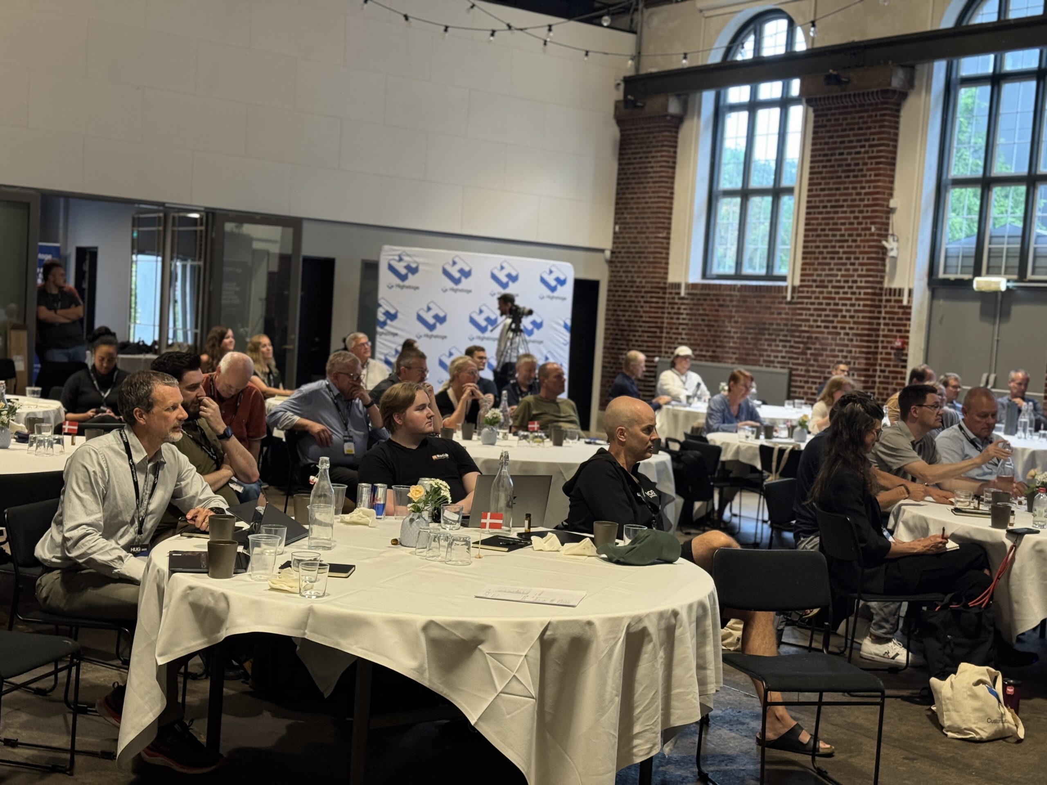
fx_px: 1452
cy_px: 392
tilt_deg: -3.0
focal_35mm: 48
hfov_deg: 39.7
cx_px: 524
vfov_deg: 30.3
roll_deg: -4.3
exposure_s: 1/60
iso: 160
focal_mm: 6.76
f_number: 1.78
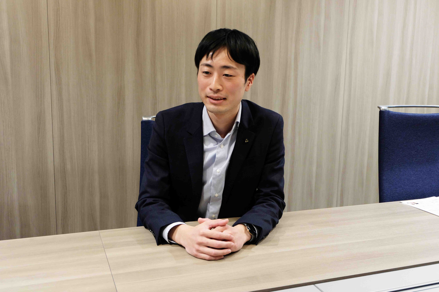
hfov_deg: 53.1
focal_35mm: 36
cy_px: 146
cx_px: 220
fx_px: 439
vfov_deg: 36.9
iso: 1250
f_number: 4.2
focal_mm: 24.3
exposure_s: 1/60
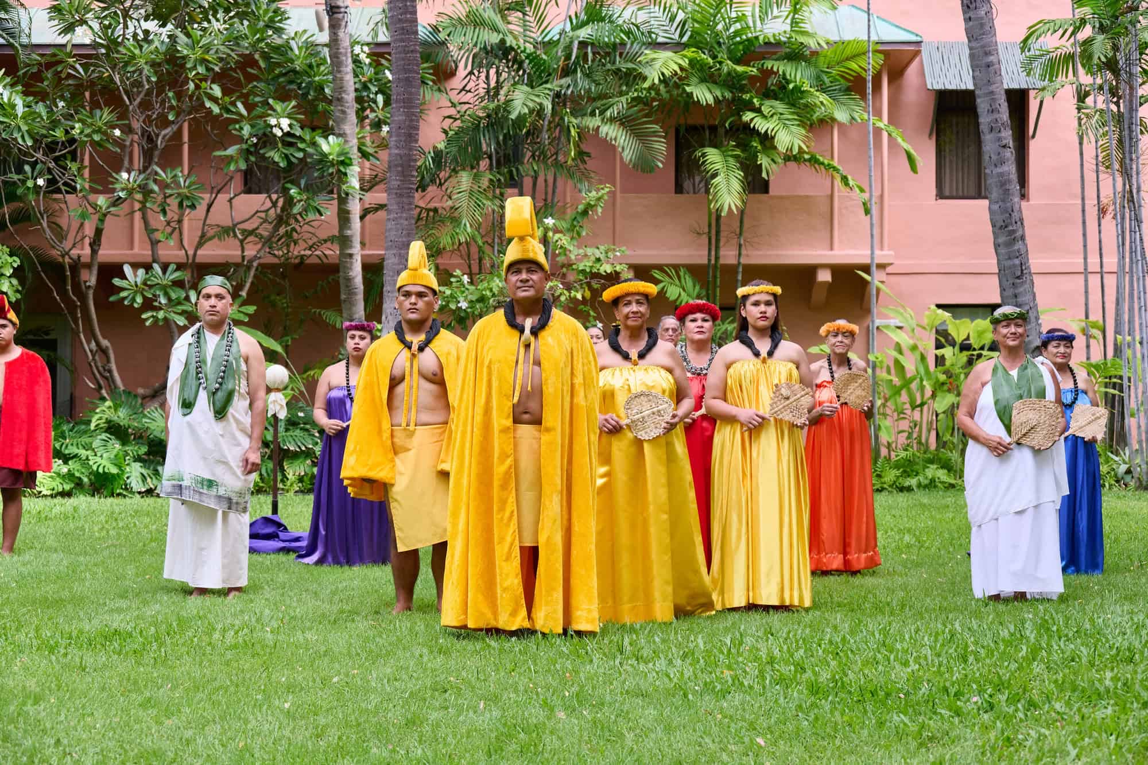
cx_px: 574
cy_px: 382
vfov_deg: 25.1
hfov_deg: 36.9
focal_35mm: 54
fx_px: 1722
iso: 2000
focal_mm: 54
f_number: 6.3
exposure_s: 1/640
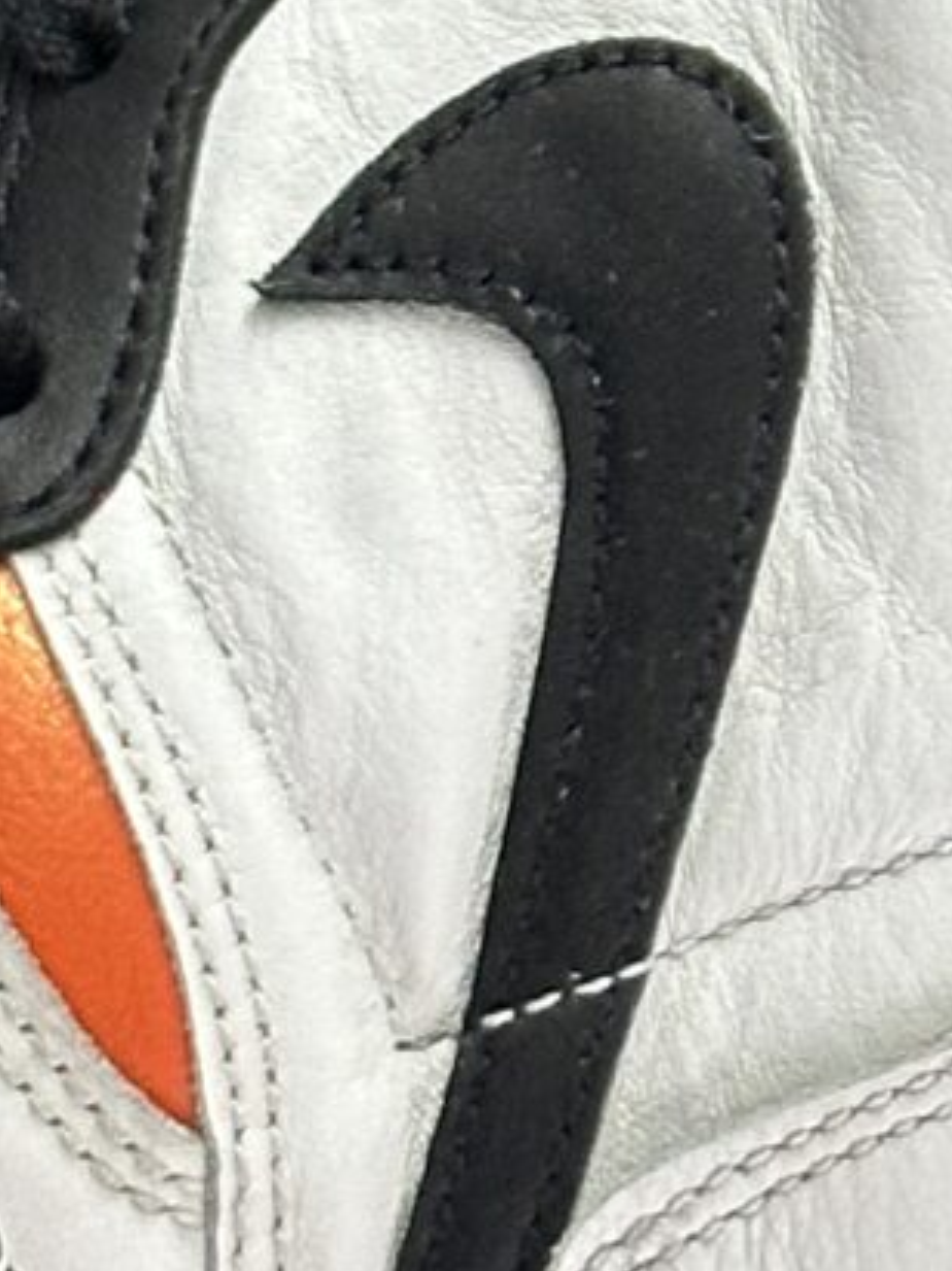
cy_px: -59
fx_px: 10970
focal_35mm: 299
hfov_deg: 4.9
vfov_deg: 6.6
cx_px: 1623
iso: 250
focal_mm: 6.86
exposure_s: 1/50
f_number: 1.78
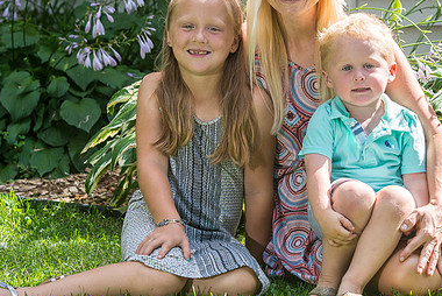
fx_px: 1880
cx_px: 280
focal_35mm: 153
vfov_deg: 9.0
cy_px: 99
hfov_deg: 13.4
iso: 100
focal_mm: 86
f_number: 6.3
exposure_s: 1/160
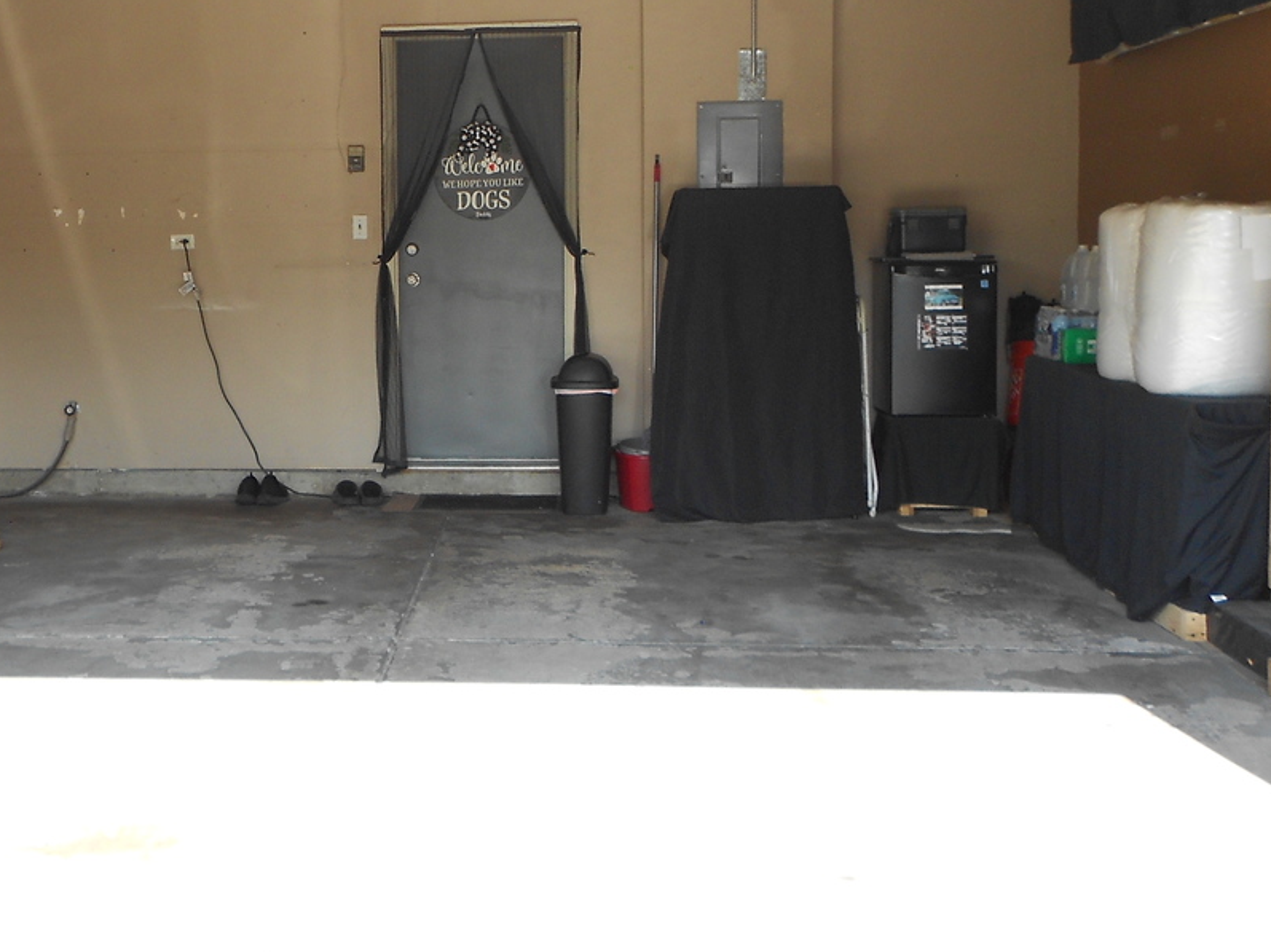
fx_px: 1725
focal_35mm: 47
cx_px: 362
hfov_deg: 39.6
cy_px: 332
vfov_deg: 30.7
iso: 80
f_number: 3.2
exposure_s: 1/100
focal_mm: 4.6
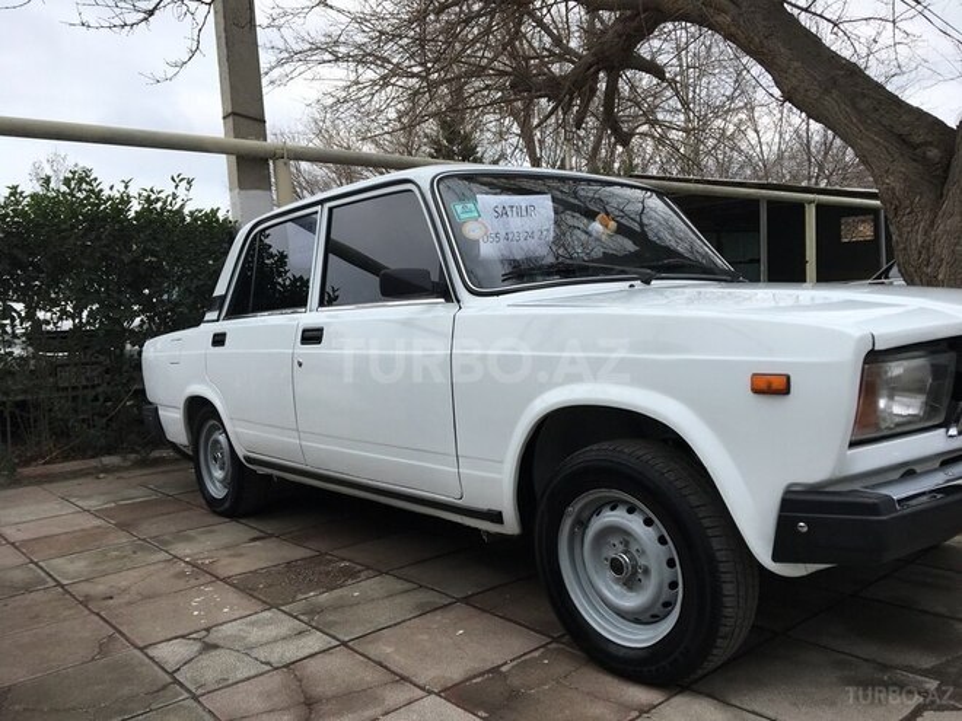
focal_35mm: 29
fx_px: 806
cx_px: 481
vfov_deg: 48.2
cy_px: 360
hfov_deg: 61.7
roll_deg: +1.5
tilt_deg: -2.8
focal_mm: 4.15
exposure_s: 1/793
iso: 25
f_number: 2.2
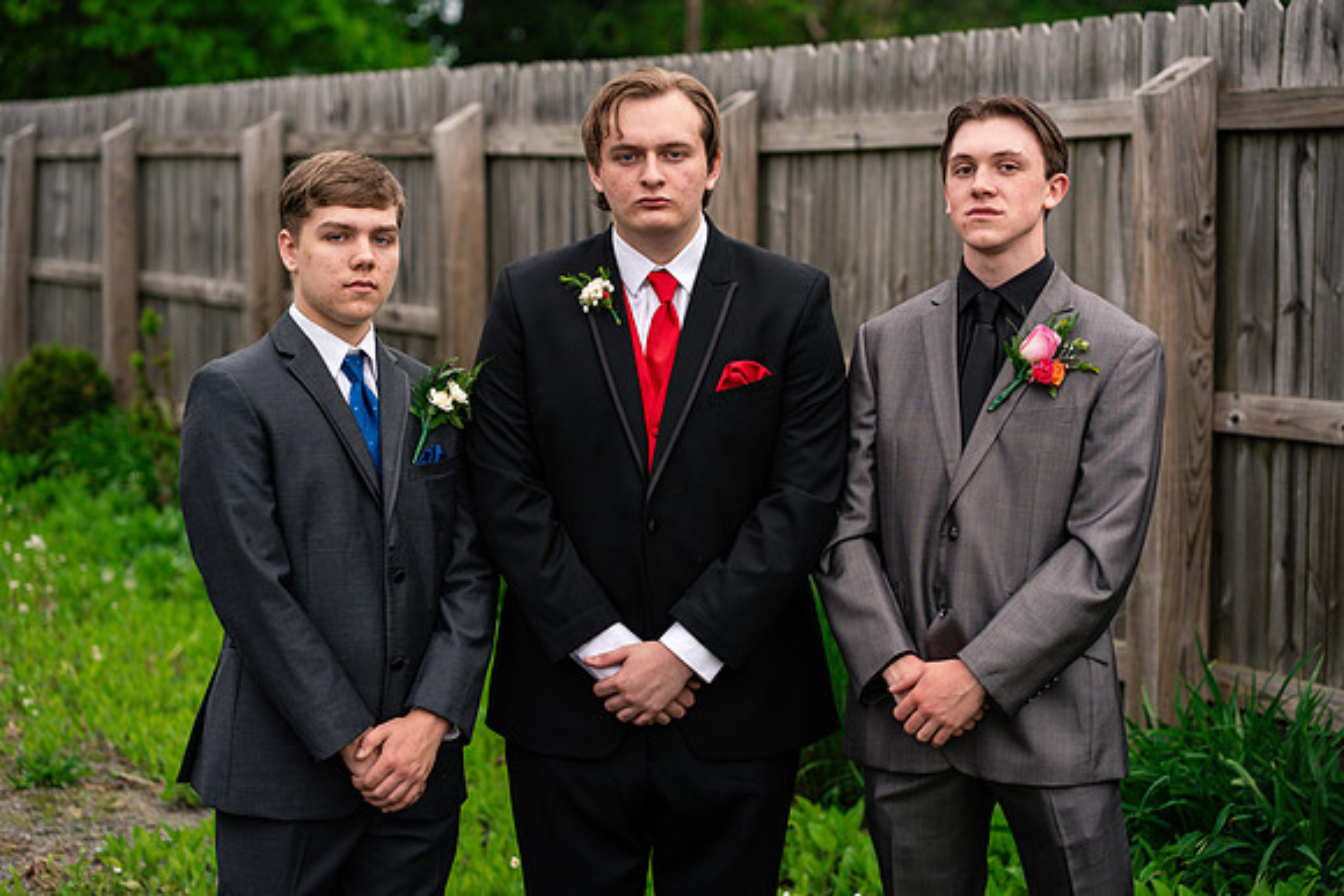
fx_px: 3174
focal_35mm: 85
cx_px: 672
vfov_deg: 16.1
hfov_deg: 23.9
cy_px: 448
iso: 400
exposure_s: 1/1000
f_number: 3.5
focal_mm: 85
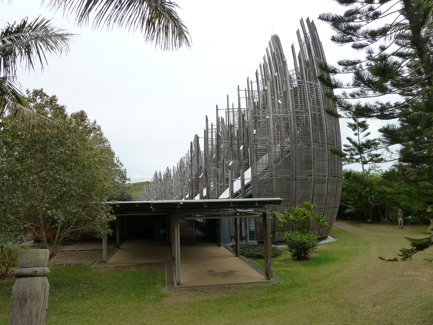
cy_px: 162
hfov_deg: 69.4
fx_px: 313
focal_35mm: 25
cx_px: 216
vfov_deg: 54.9
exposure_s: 1/125
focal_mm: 4.1
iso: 125
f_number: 4
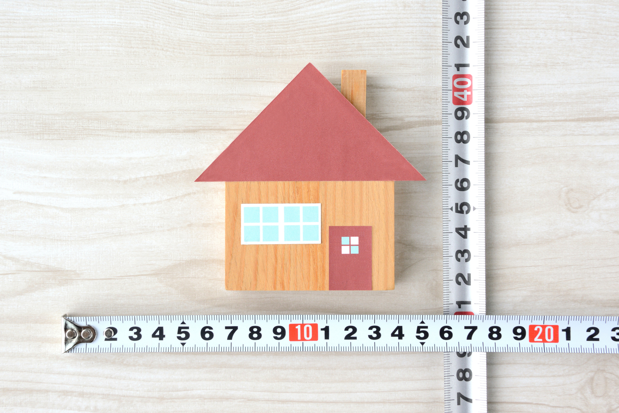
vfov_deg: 20.9
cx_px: 310
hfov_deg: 31.0
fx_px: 1118
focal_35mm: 65
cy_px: 206
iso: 640
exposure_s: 1/40
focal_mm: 65
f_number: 16
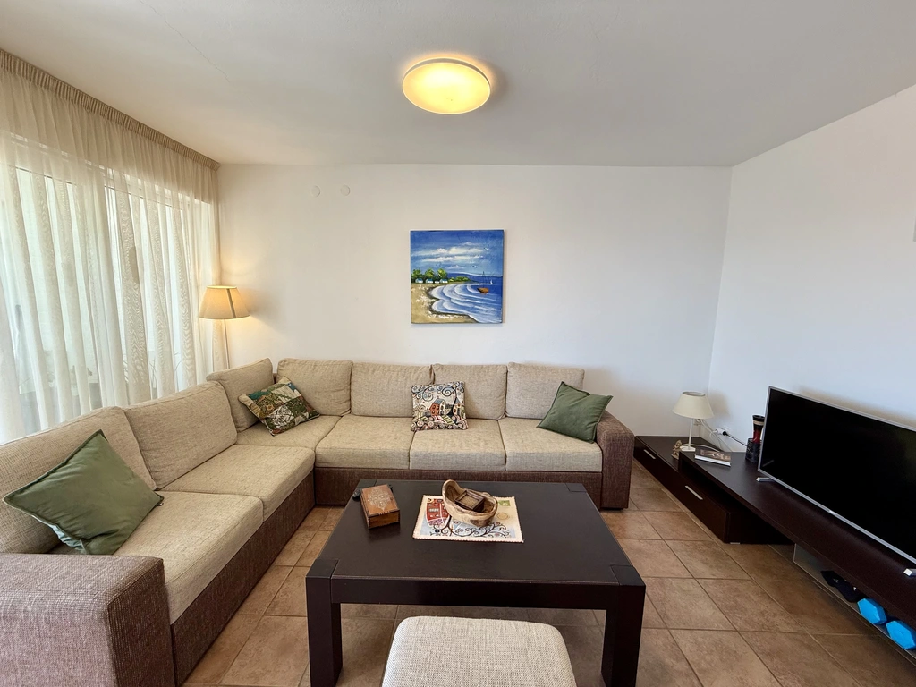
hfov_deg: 102.1
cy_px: 344
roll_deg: -0.6
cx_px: 458
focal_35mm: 14
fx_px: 370
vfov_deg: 85.7
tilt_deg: -6.6
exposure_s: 1/100
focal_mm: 2.22
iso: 100
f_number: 2.2
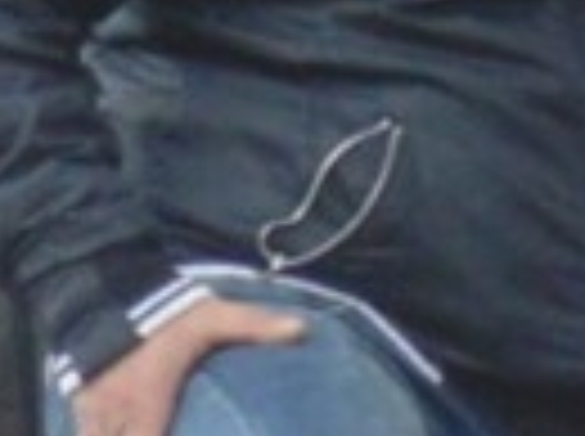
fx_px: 41783
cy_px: -335
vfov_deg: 0.6
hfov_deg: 0.8
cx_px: 526
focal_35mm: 2477
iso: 100
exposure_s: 1/125
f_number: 5.9
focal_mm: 87.3
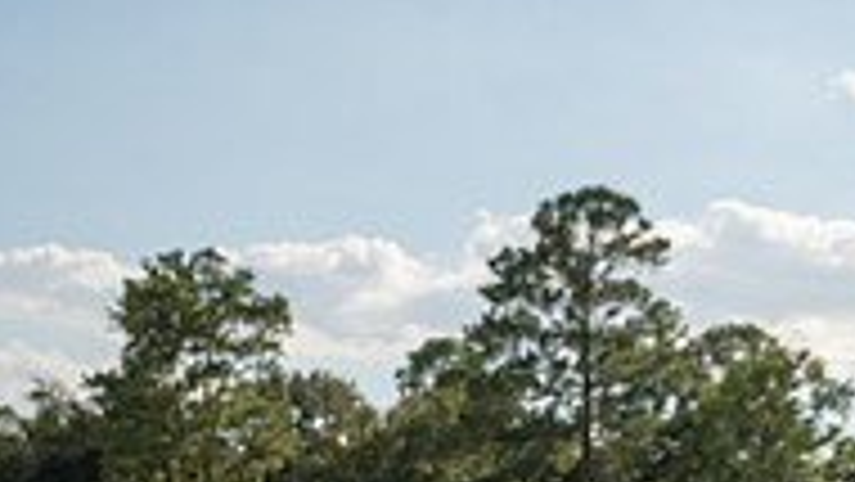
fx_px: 2358
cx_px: 657
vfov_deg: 10.6
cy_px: 1009
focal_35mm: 104
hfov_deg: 20.4
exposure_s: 1/640
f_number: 8
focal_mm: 42
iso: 250
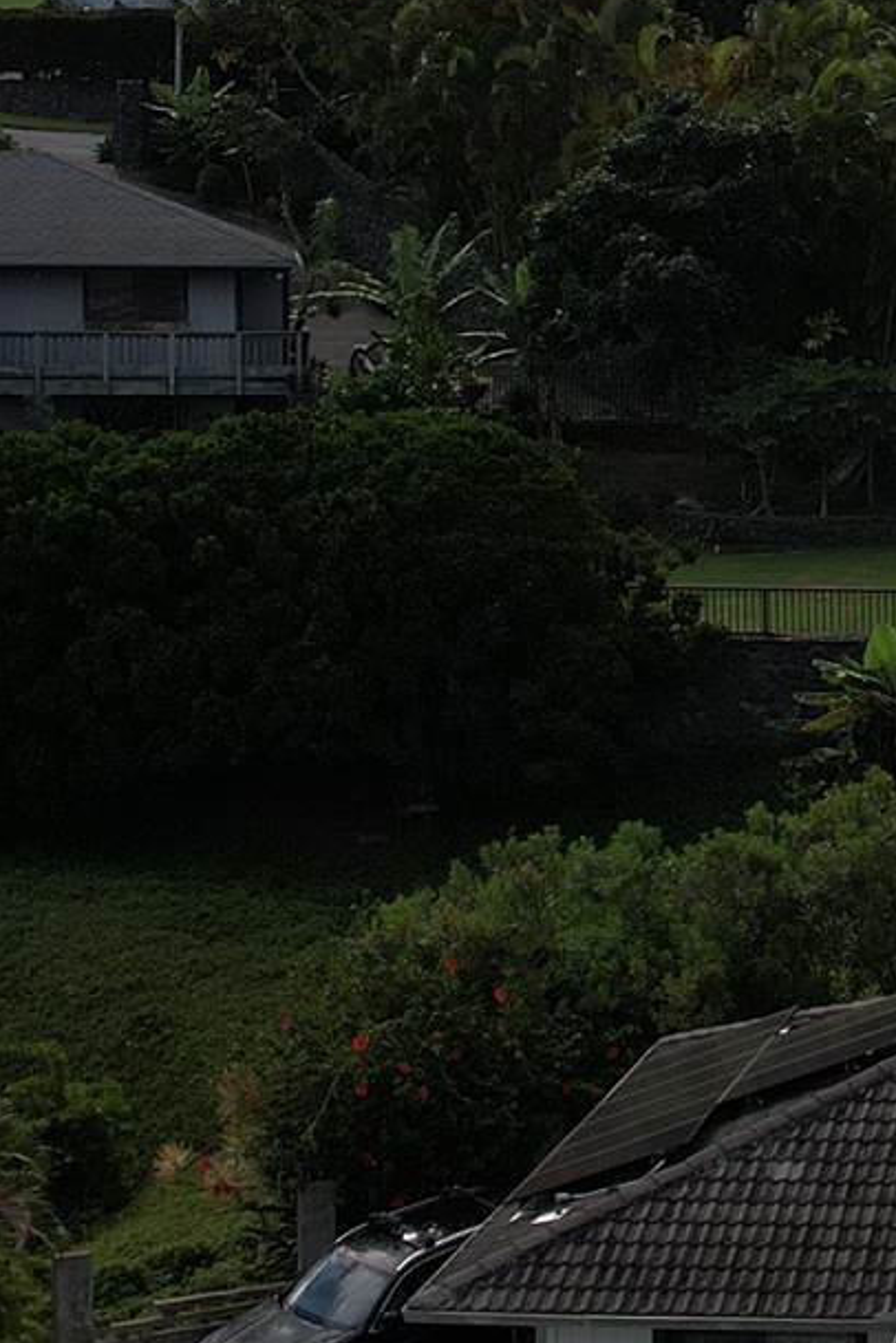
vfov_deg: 18.2
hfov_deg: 11.8
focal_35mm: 111
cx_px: 1375
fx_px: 4144
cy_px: 218
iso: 100
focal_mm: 8.38
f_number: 2.8
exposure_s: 1/320
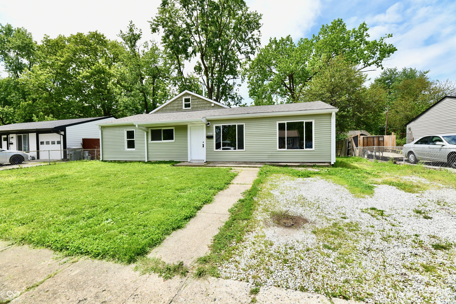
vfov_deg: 81.2
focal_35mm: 14
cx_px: 228
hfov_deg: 104.3
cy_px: 152
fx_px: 177
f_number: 11
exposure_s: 1/500
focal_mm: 14
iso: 640
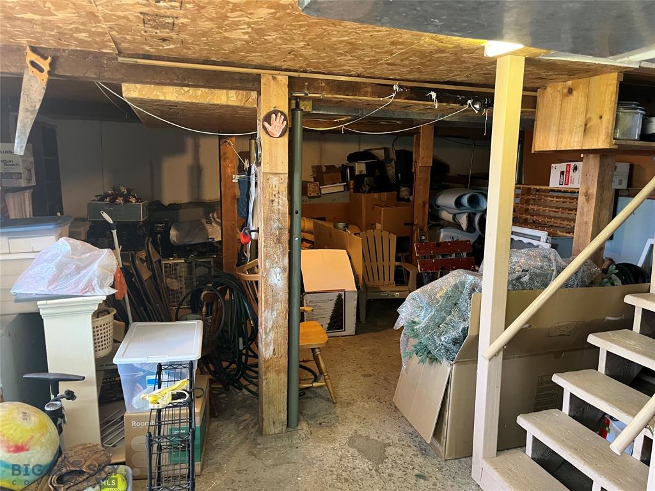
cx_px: 328
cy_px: 246
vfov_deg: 53.1
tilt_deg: -8.9
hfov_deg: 67.3
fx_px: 492
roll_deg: -1.3
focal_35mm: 26
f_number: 1.6
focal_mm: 5.1
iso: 400
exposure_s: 1/60
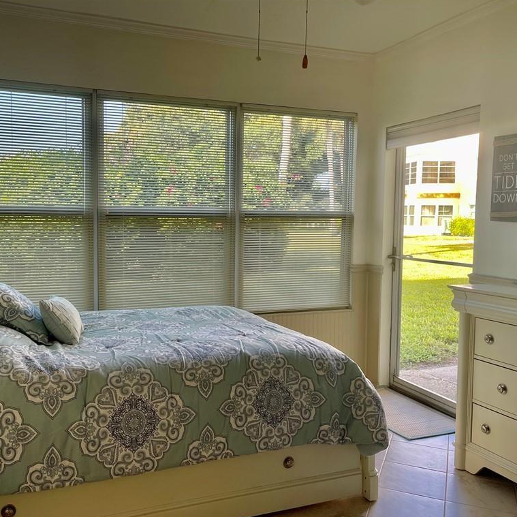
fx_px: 524
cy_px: 258
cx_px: 219
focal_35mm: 31
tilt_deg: -4.3
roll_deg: +0.1
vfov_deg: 52.5
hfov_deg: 52.3
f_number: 1.6
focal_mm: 5.1
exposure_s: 1/121
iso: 40
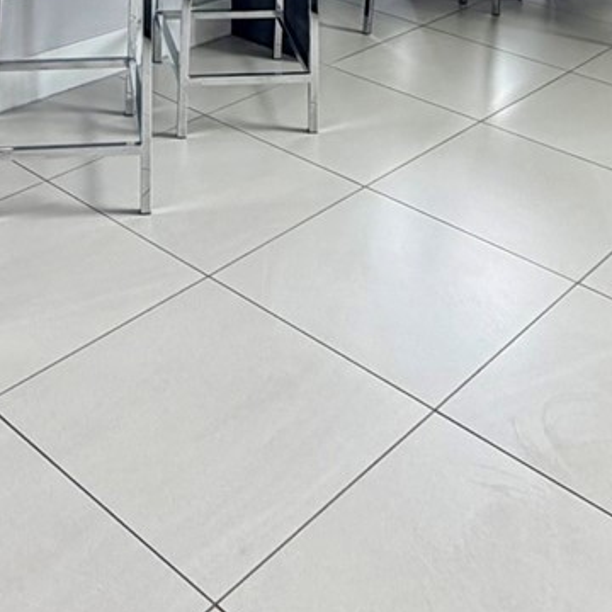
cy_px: -332
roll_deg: -1.4
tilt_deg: -1.1
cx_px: 231
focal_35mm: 55
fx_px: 1100
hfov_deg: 31.0
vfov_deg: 23.8
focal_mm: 2.22
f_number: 2.2
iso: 80
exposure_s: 1/120
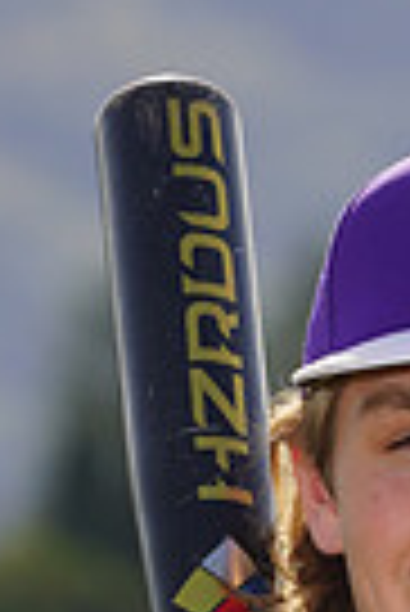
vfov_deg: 1.9
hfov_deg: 1.3
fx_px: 18623
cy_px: 1134
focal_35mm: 1093
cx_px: 565
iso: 100
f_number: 9
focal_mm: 256
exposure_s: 1/250
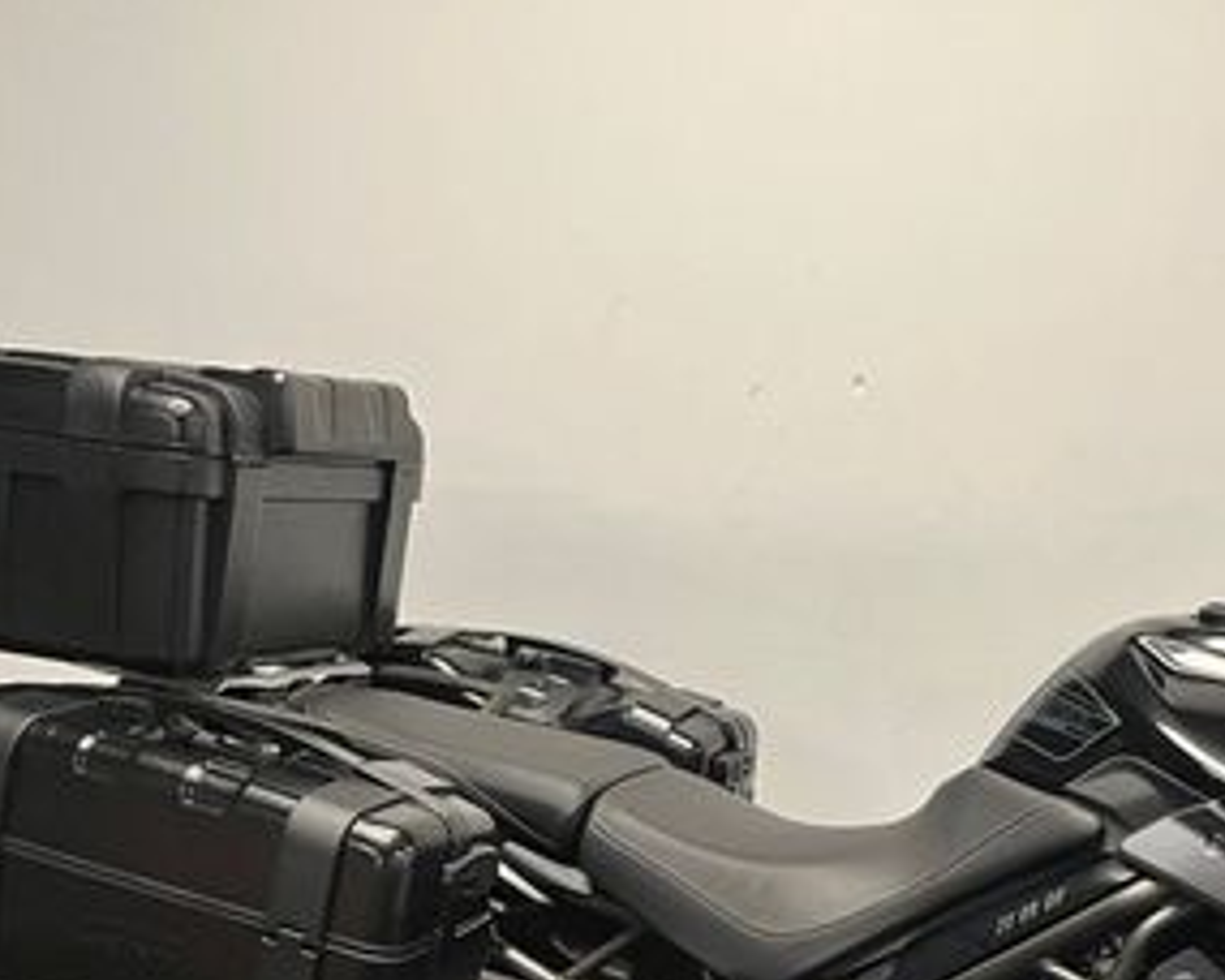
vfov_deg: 25.9
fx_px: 2067
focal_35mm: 57
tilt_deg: -13.2
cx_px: 984
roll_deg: +0.9
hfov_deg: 32.1
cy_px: 873
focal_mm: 5.1
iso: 80
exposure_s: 1/50
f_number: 1.6
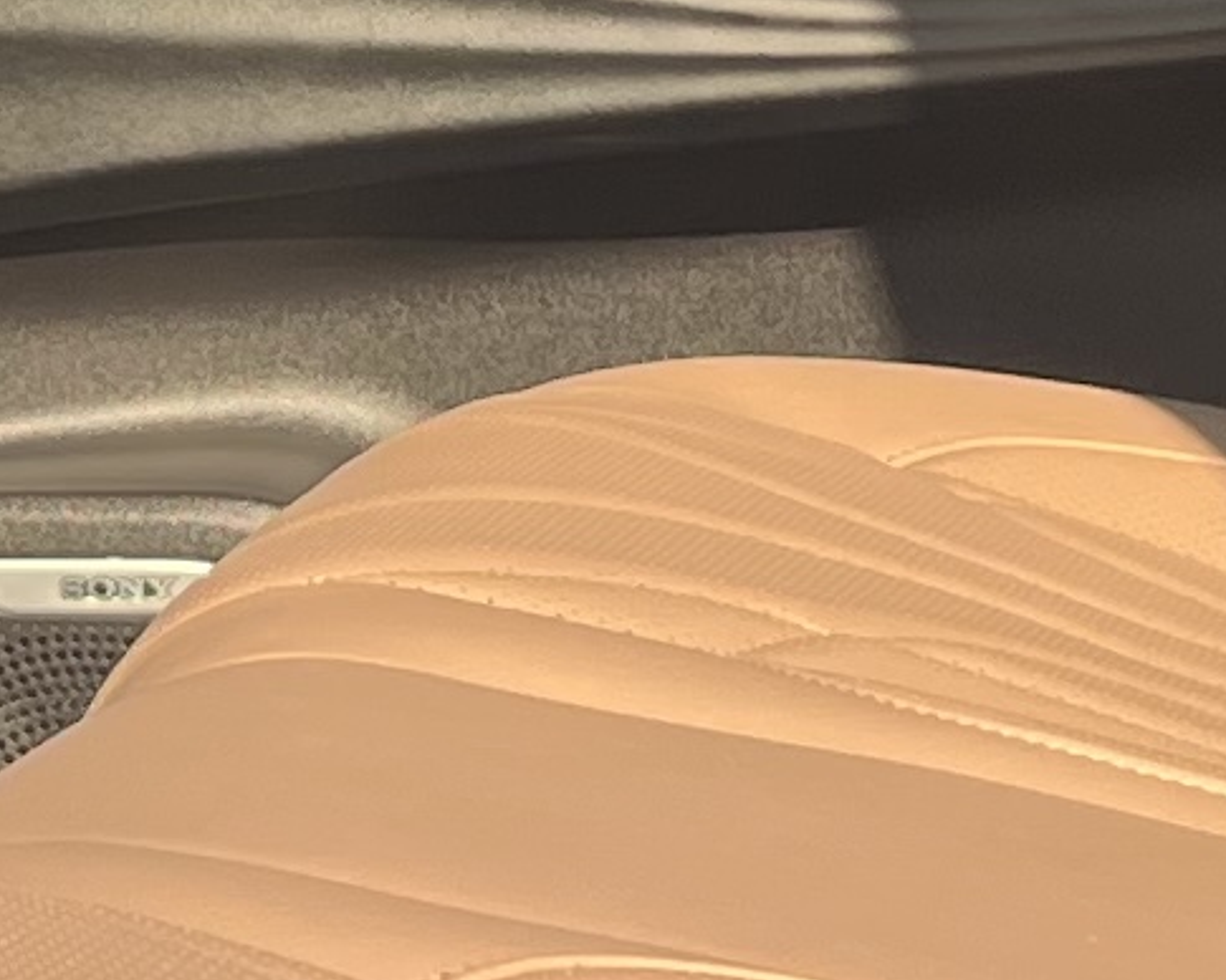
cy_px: -374
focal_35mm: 211
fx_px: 7656
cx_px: -15
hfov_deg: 9.1
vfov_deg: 7.2
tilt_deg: -2.8
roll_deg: +0.8
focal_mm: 5.7
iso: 50
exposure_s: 1/544
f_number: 1.5
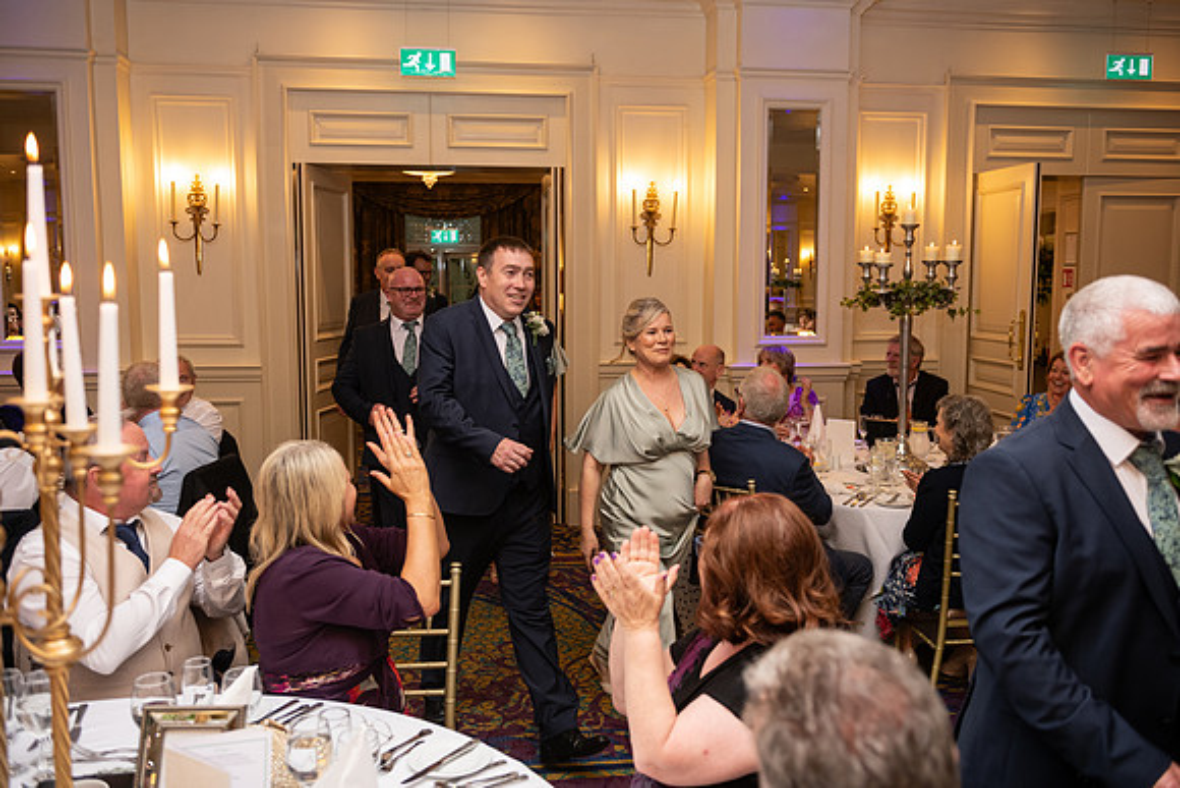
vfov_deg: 41.1
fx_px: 1049
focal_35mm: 32
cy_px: 394
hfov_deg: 58.7
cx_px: 590
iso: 640
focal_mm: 32
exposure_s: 1/160
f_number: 3.5
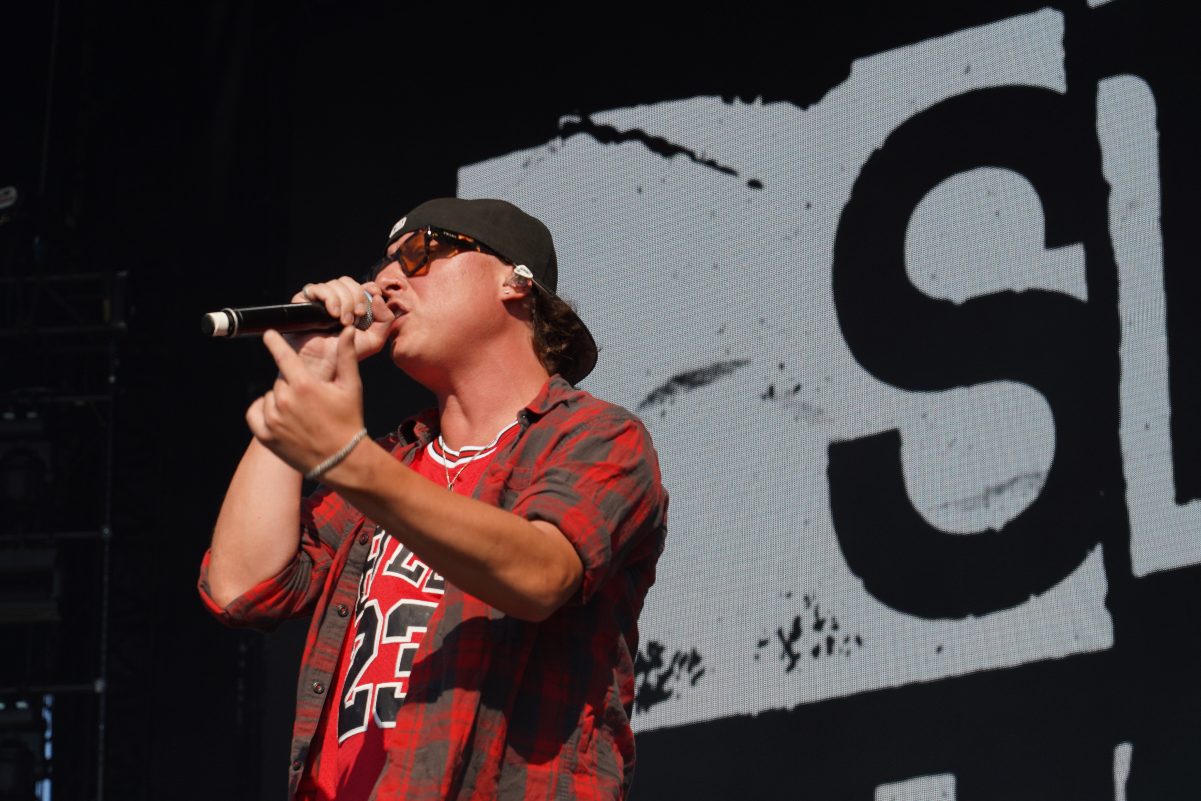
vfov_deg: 10.6
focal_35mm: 129
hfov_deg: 15.9
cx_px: 563
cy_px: 480
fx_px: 4303
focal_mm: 105
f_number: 8
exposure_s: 1/400
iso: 100
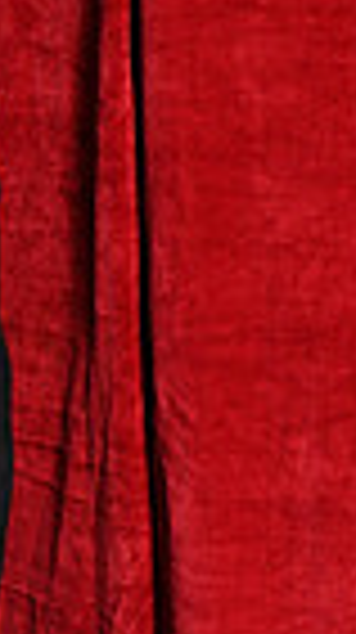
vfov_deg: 11.9
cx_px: -518
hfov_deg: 6.4
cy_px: 133
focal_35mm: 181
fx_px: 3047
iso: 400
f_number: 8
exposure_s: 1/60
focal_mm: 28
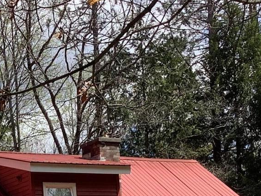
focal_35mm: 109
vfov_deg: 12.7
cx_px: 12
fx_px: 822
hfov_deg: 17.7
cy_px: 313
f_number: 2.4
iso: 25
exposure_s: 1/691
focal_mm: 3.3
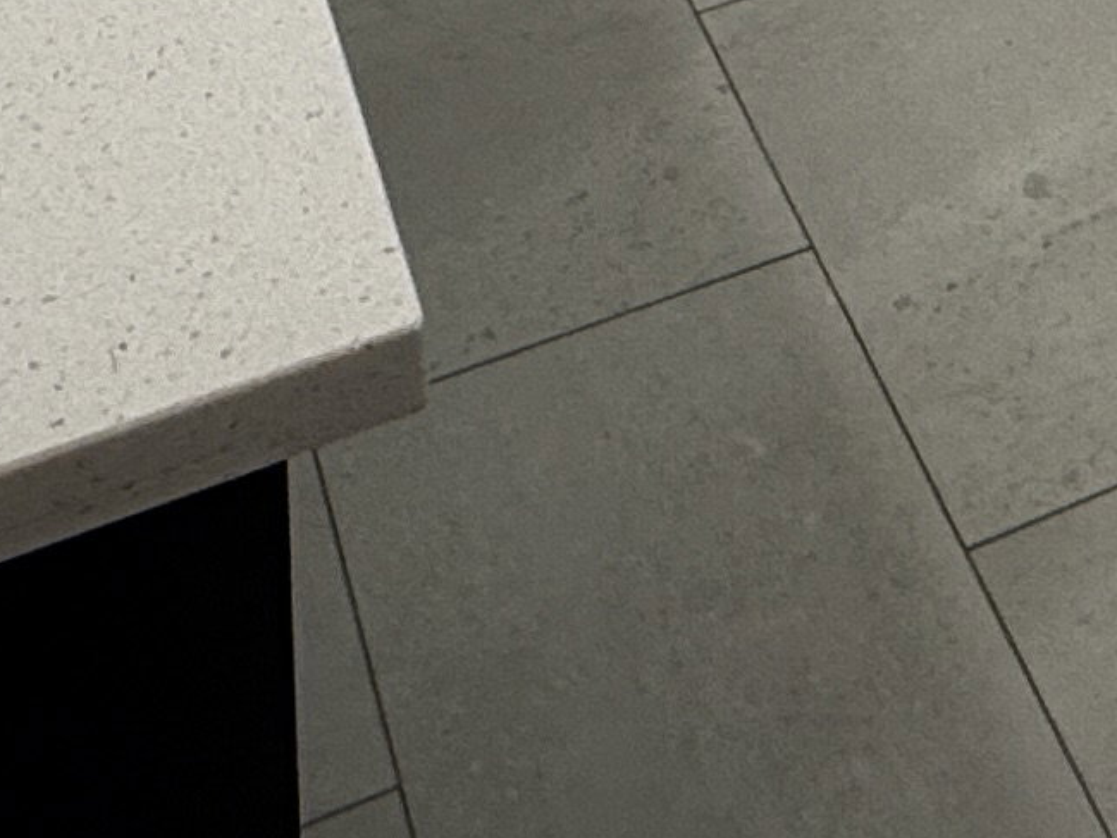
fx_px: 2808
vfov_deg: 11.4
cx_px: 1089
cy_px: -1564
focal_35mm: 87
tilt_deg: -7.0
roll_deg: -1.1
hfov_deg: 21.8
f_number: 2.2
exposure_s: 1/120
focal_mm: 2.22
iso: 80
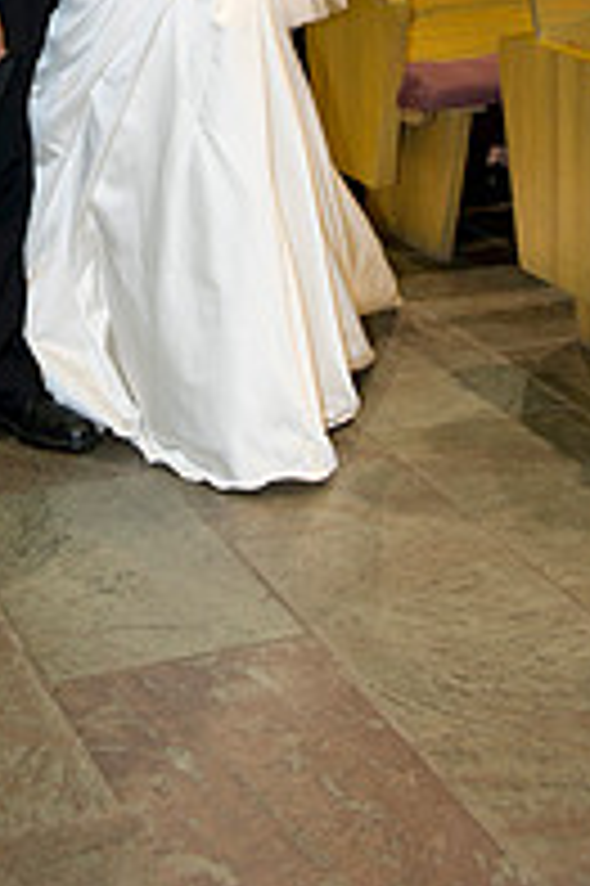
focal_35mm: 80
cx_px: -7
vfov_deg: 23.6
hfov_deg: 16.7
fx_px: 1970
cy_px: -112
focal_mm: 35
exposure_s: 1/60
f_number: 4
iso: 1250
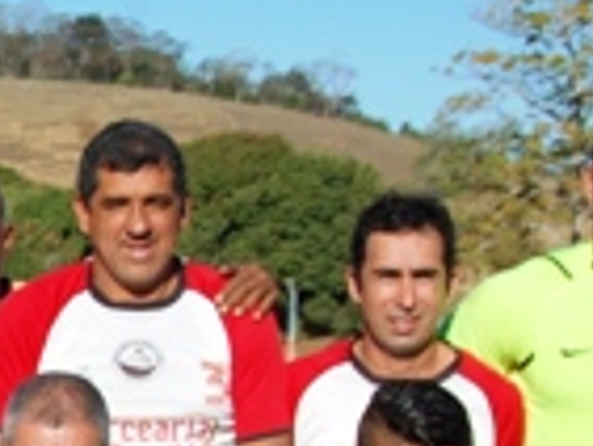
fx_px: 2949
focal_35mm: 172
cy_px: 633
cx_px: -395
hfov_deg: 10.9
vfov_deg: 8.5
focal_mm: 28
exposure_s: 1/320
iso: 200
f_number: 10
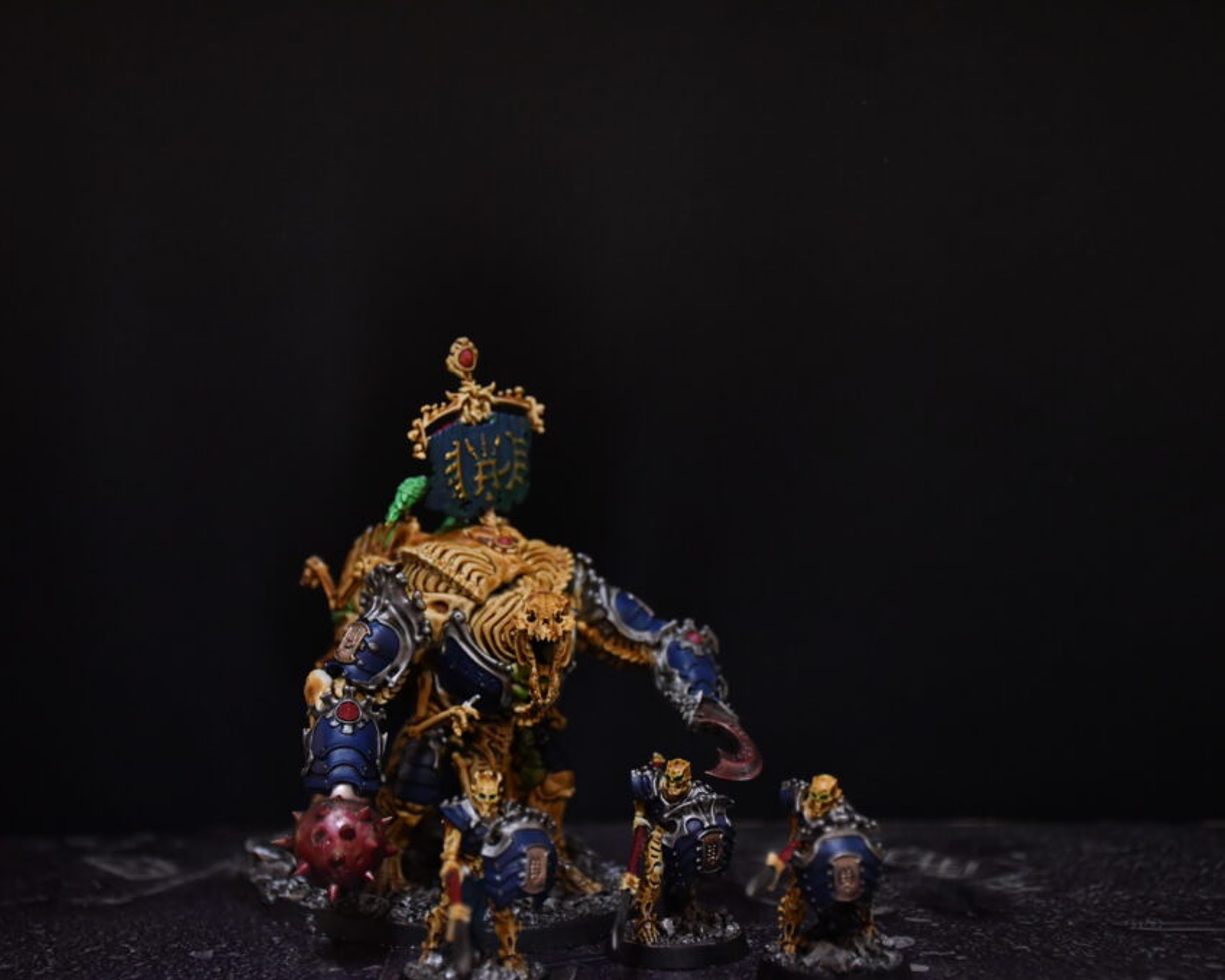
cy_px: 489
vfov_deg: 25.8
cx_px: 542
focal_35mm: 59
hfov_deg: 31.9
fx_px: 2140
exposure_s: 1/200
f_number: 4.2
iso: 2000
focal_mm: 35
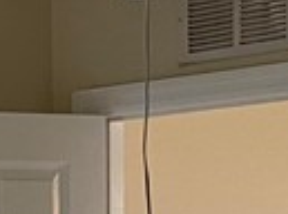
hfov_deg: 9.3
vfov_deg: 6.7
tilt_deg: -8.0
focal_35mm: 207
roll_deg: +2.2
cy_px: 564
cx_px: -143
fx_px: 1717
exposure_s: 1/60
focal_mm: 5.1
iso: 125
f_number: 1.6
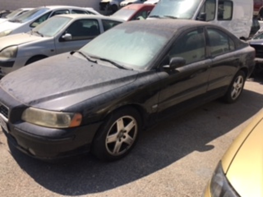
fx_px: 220
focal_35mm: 29
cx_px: 132
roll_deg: -1.6
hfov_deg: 61.7
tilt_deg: -20.1
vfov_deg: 48.2
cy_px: 98
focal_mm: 4.15
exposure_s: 1/1241
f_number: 2.2
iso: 25
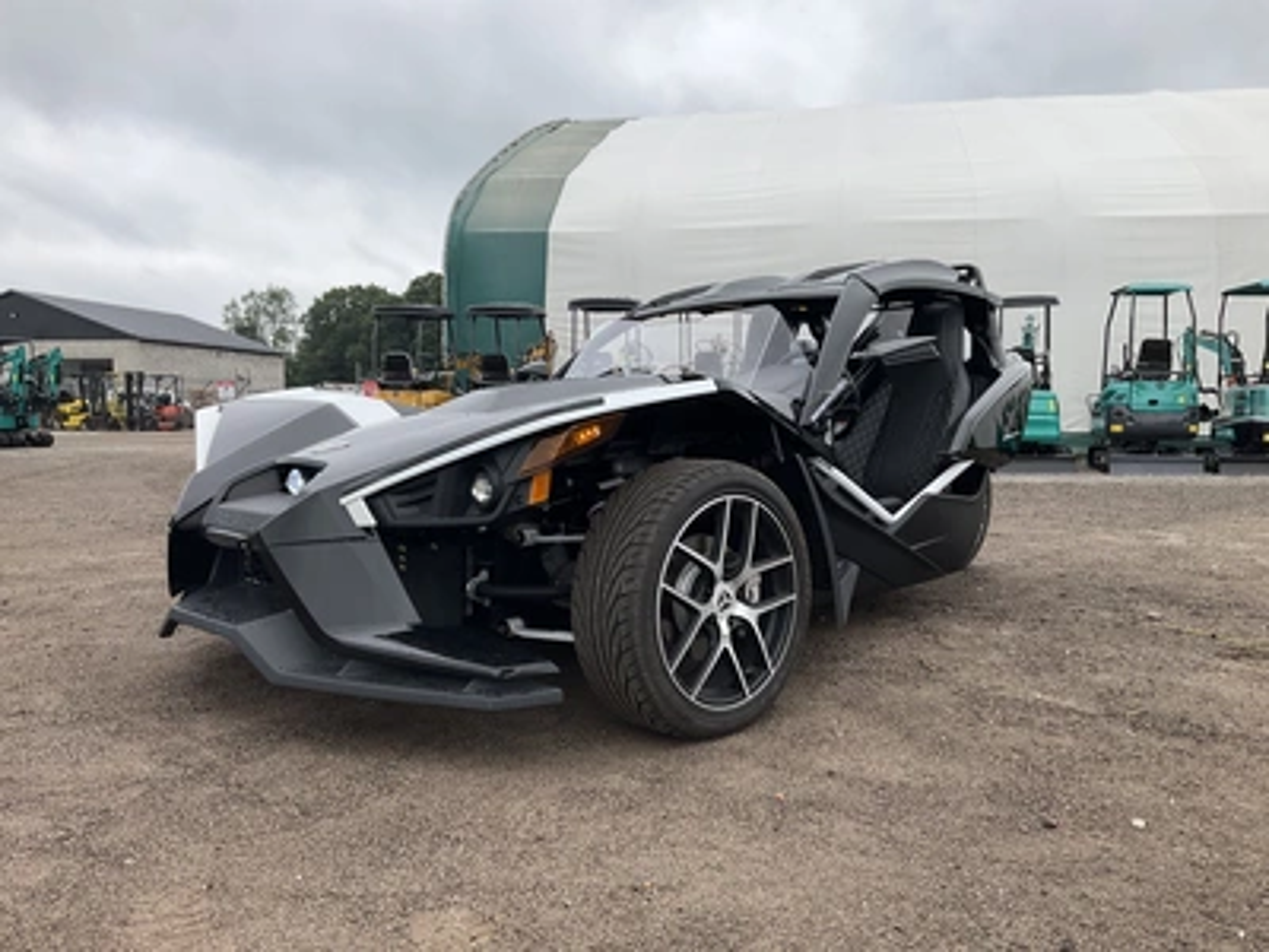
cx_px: 634
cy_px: 476
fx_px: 1063
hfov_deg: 61.7
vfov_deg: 48.2
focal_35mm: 29
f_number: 1.8
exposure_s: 1/509
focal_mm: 3
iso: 25
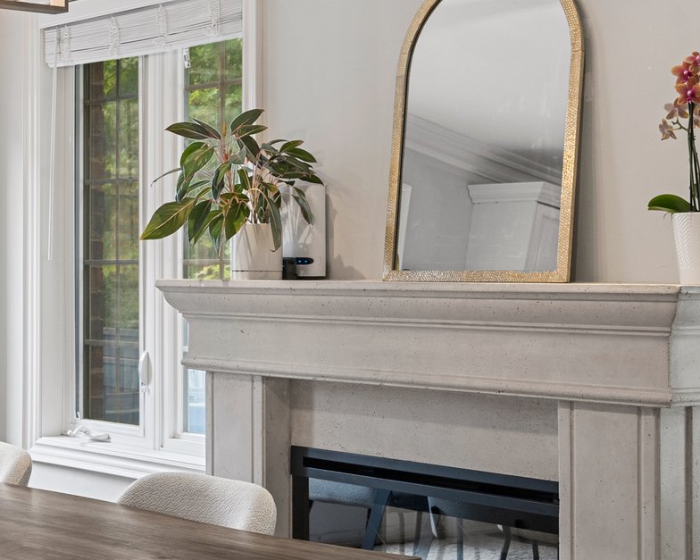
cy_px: 266
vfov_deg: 20.2
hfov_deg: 23.5
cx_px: -72
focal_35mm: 76
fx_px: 1574
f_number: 7.1
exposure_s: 1/3
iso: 320
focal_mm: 31
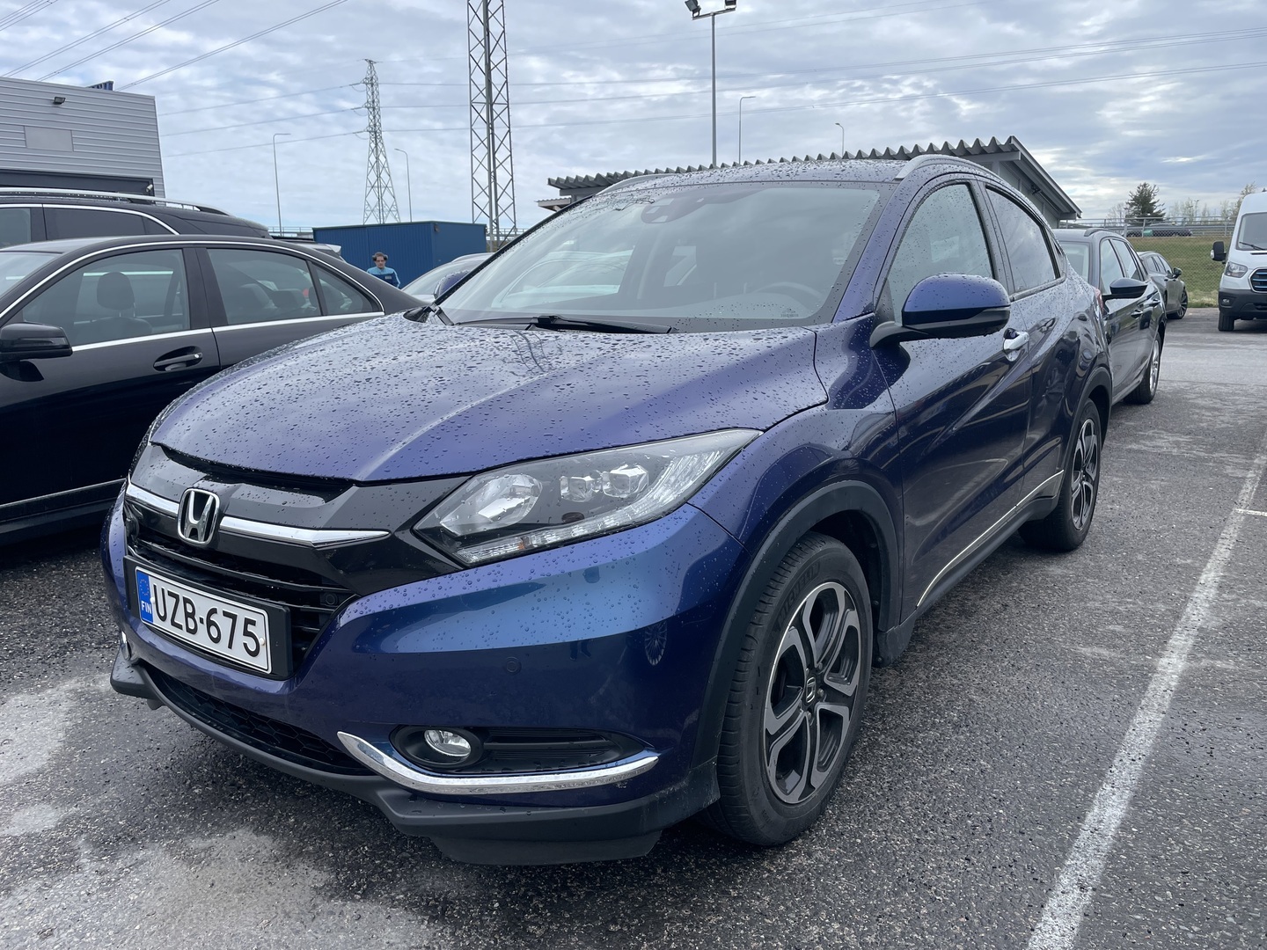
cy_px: 475
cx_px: 634
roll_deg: +1.1
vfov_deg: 53.1
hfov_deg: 67.3
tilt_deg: -11.8
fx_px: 952
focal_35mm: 26
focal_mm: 4.2
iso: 32
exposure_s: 1/910
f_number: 1.6
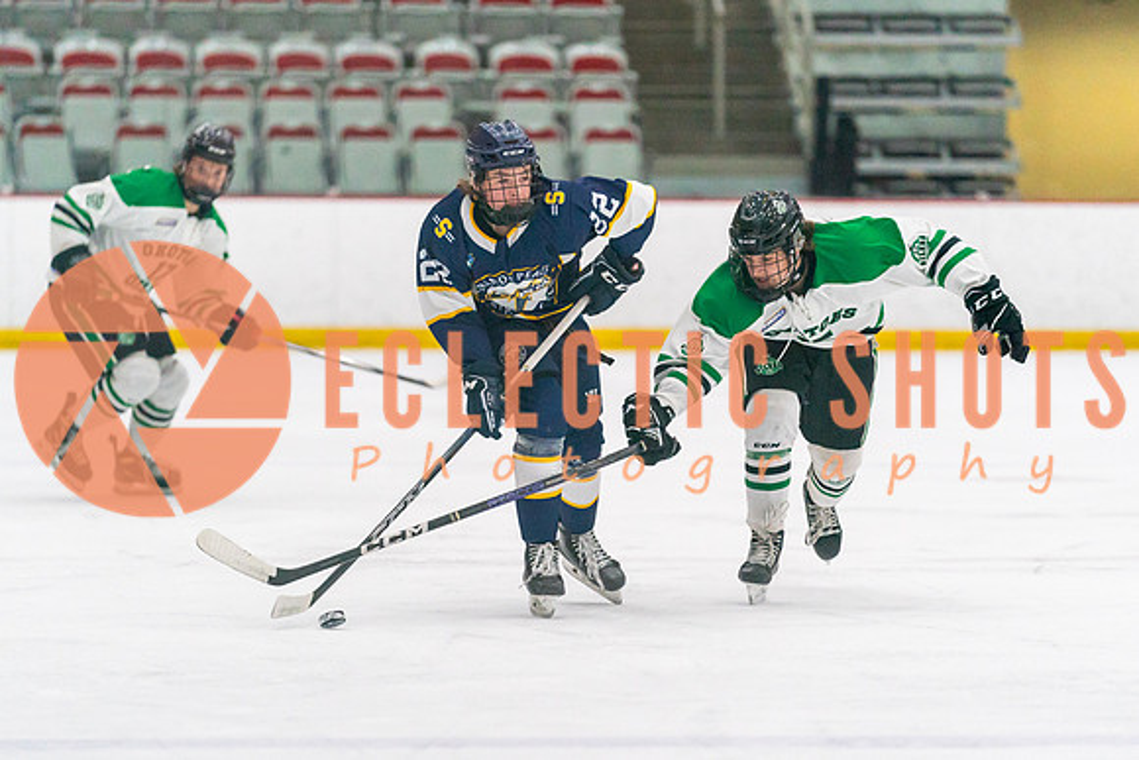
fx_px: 8083
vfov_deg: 5.4
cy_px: 481
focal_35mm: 255
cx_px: 570
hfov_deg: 8.1
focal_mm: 200
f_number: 2.8
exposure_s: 1/1250
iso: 3200
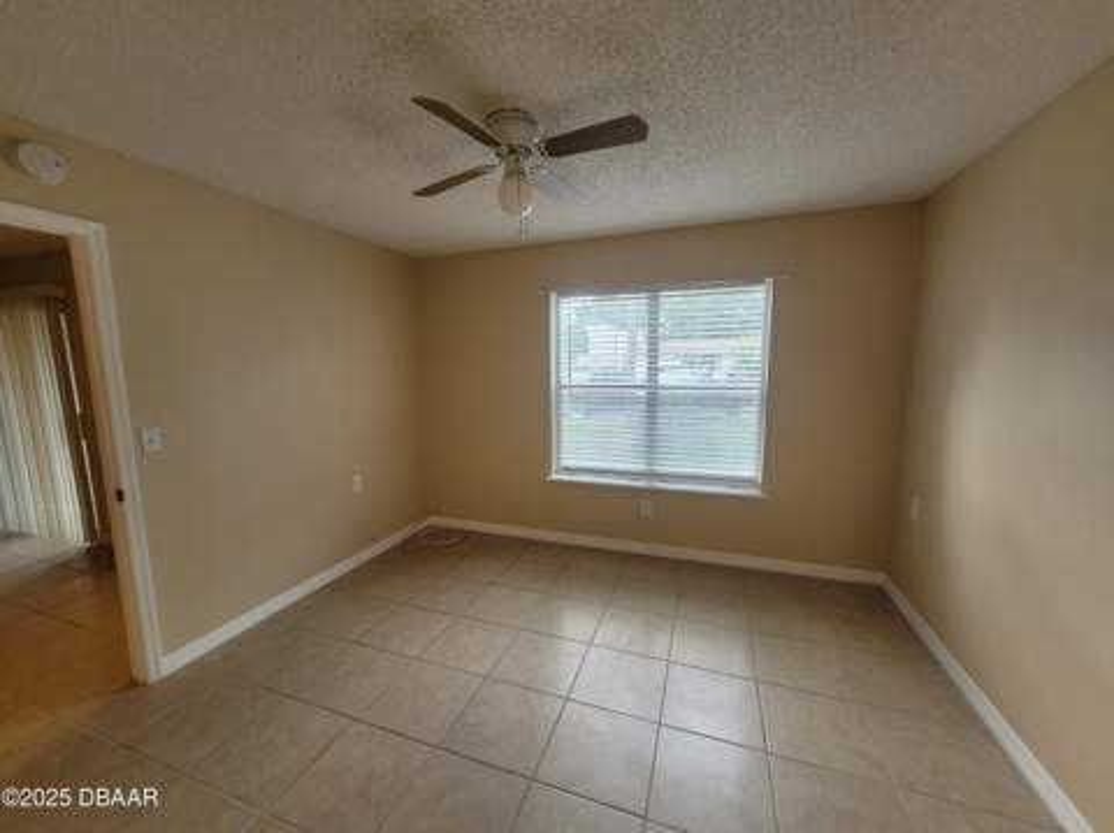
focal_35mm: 13
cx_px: 557
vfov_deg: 89.8
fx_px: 418
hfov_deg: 106.2
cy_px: 416
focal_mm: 1.74
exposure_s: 1/60
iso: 200
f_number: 2.2
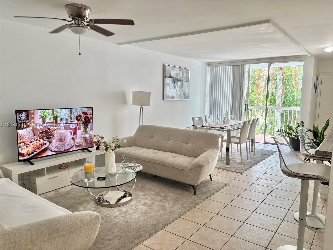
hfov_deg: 67.3
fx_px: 250
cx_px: 166
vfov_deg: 53.1
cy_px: 125
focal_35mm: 26
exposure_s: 1/217
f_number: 1.6
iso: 80
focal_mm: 5.96
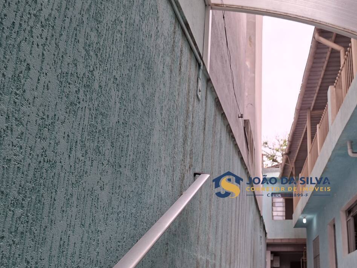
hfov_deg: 50.3
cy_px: 185
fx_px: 361
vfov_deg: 40.1
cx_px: 271
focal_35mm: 35
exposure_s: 1/222
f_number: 1.8
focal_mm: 5.54
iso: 50
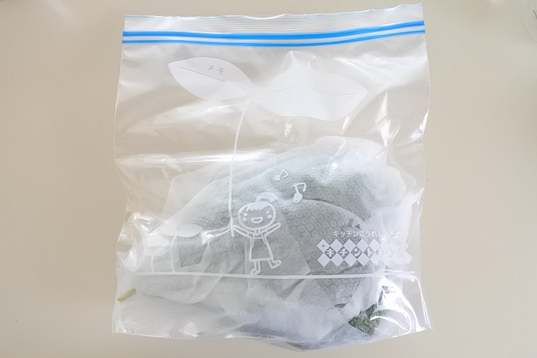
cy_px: 179
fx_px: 403
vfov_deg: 47.9
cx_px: 268
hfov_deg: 67.4
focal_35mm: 27
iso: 1600
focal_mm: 10
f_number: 4.5
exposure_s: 1/60
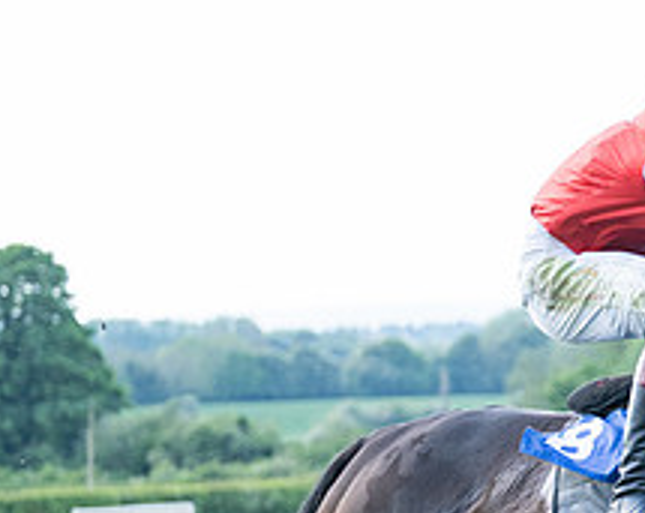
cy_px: 601
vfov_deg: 5.2
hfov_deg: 6.5
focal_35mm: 297
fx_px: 5657
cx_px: 744
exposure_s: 1/2000
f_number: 2.8
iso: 400
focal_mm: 70
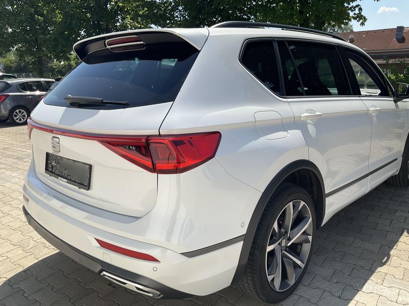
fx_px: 343
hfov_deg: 61.7
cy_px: 153
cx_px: 204
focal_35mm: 29
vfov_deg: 48.2
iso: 25
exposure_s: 1/1786
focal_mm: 3
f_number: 1.8
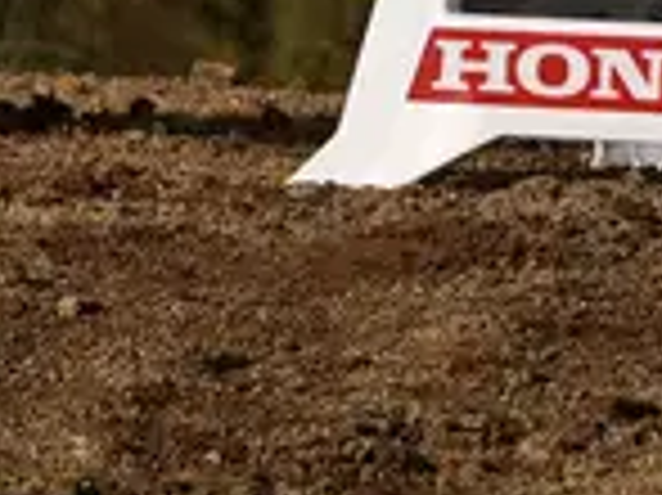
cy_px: -1292
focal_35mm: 957
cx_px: 1139
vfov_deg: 1.5
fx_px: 18287
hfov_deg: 2.1
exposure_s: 1/250
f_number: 8
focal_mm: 122
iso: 31
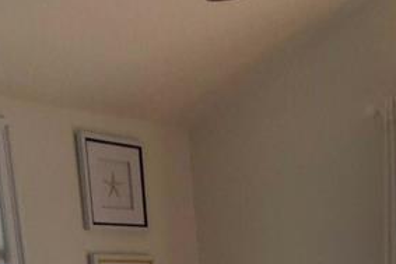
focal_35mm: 79
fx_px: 869
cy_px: 465
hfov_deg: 24.9
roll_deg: +0.9
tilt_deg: -12.7
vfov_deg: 15.1
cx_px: 351
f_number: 1.8
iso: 20
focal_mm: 4
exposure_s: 1/1143
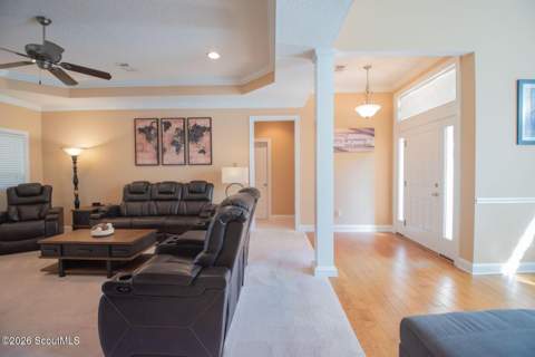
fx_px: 223
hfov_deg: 100.4
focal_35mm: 15
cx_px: 268
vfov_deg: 77.3
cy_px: 178
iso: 1250
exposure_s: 1/60
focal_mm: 10
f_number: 4.5
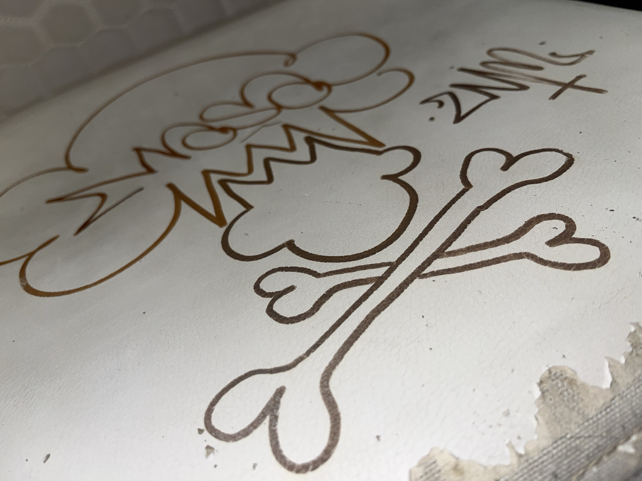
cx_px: 321
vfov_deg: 53.1
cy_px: 240
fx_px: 482
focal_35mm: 26
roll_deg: +21.1
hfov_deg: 67.3
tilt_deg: -39.6
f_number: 1.6
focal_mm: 5.1
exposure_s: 1/17
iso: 32
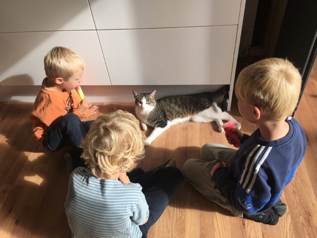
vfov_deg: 48.2
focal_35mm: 29
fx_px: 266
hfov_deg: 61.7
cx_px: 158
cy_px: 119
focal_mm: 4.15
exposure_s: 1/363
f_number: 2.2
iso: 25
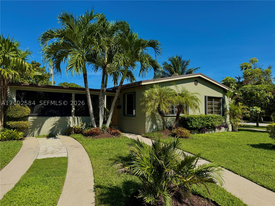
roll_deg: +0.2
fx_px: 191
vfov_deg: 56.8
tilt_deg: +2.3
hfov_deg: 71.6
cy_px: 103
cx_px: 138
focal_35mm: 24
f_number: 1.78
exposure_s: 1/4167
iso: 80
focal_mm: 6.76
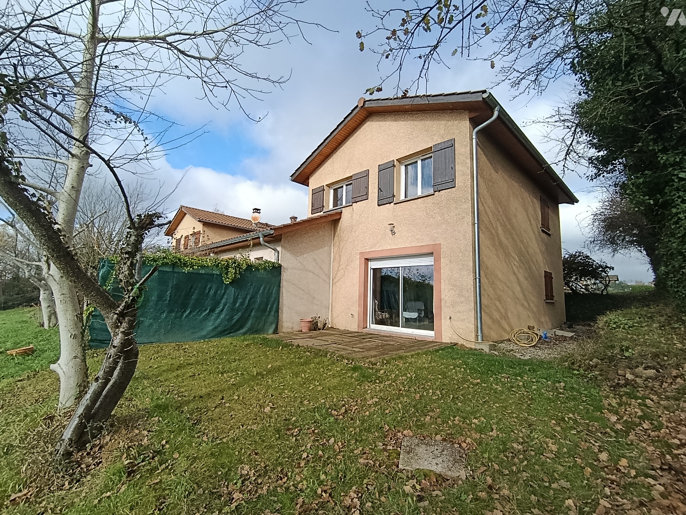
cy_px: 258
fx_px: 297
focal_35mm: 15
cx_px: 343
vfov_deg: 81.7
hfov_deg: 98.2
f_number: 2.2
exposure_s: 1/407
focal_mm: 1.65
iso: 50
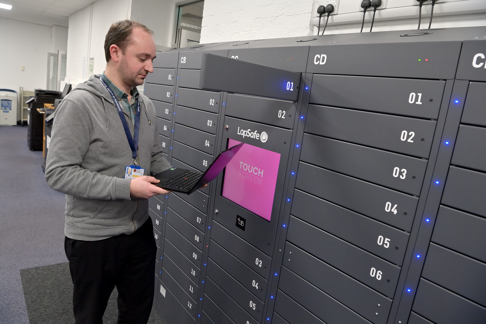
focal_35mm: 24
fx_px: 324
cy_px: 162
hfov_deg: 73.7
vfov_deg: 53.1
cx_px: 243
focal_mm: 24
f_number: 9
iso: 800
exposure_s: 1/30
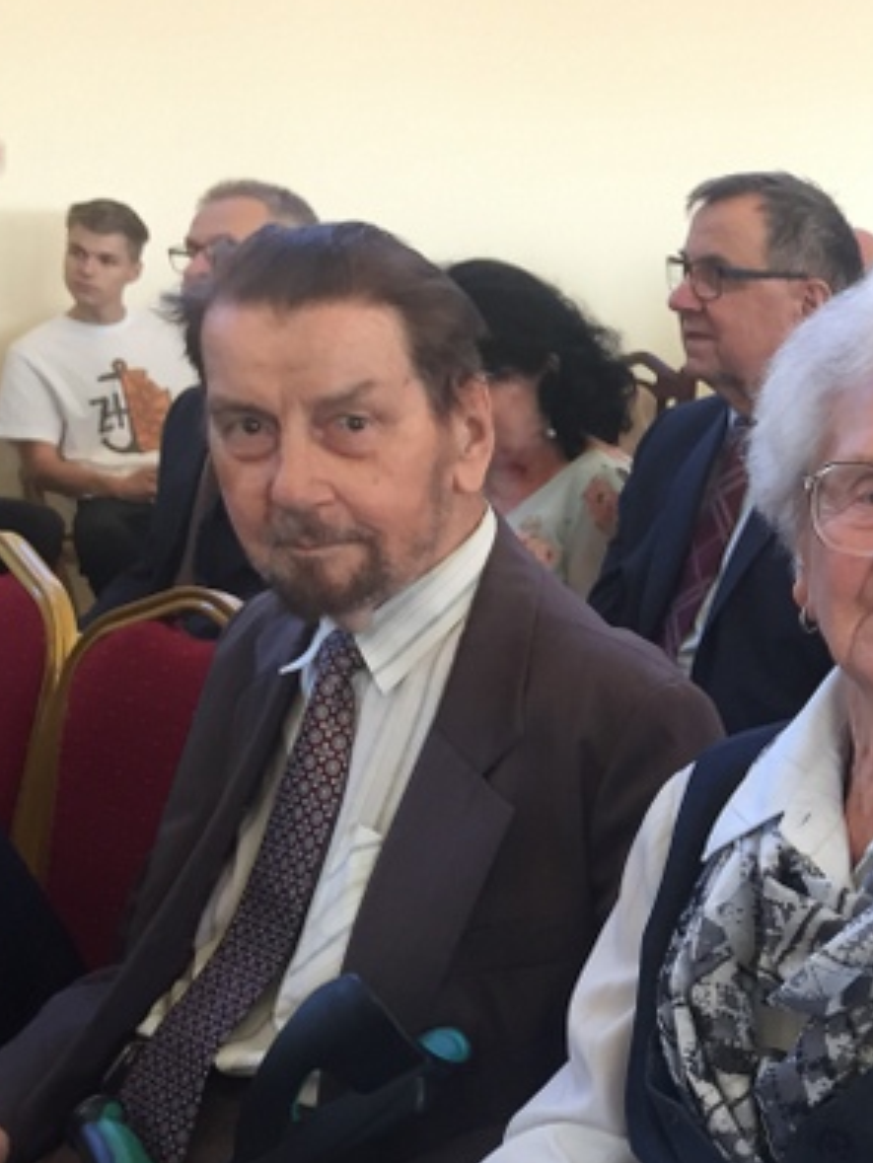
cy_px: 781
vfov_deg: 32.4
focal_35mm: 59
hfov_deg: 22.5
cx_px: 1092
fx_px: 1983
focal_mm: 4.15
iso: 125
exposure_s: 1/33
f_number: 2.2
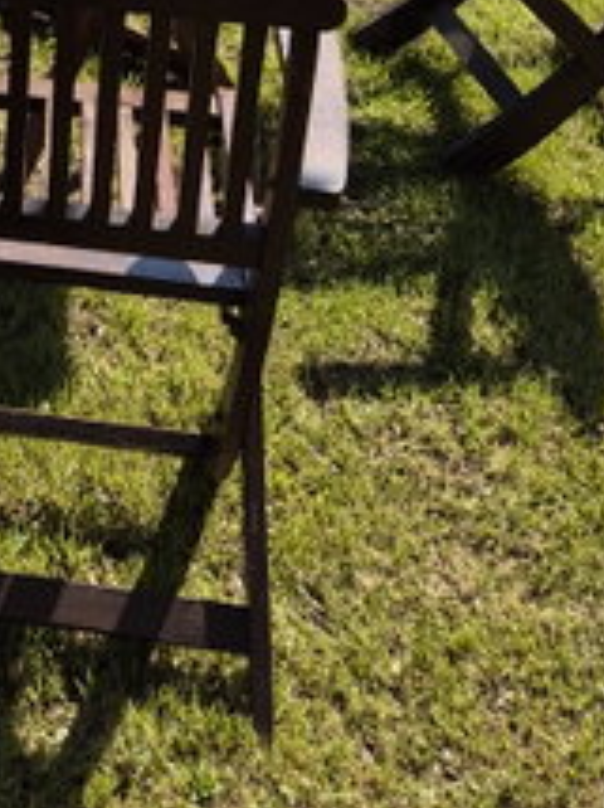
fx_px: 2005
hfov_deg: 16.0
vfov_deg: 19.0
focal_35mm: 86
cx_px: -230
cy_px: -521
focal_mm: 5.4
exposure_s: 1/1740
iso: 25
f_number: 1.8
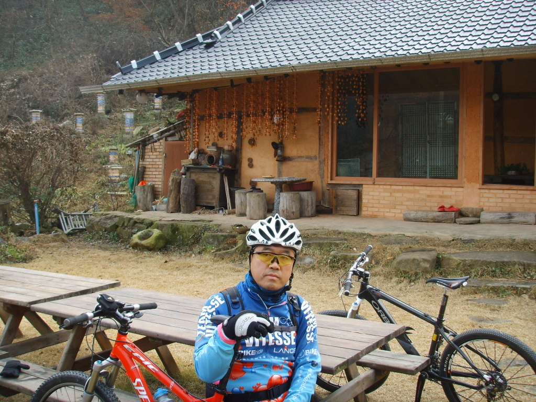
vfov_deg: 36.8
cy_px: 201
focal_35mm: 39
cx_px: 268
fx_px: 604
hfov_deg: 47.9
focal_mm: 6.6
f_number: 3.5
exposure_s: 1/125
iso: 50
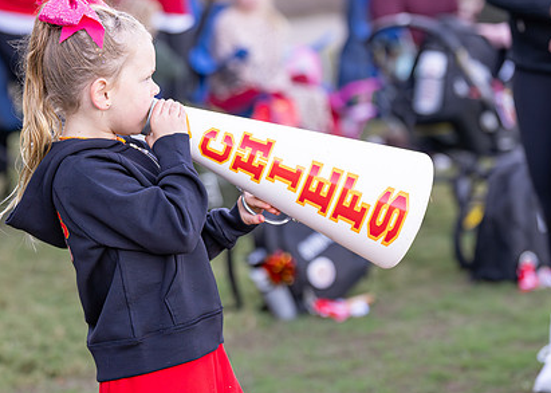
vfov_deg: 8.0
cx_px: 233
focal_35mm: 179
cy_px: 189
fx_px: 2799
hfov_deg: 11.2
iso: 640
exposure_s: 1/1000
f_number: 2.8
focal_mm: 102
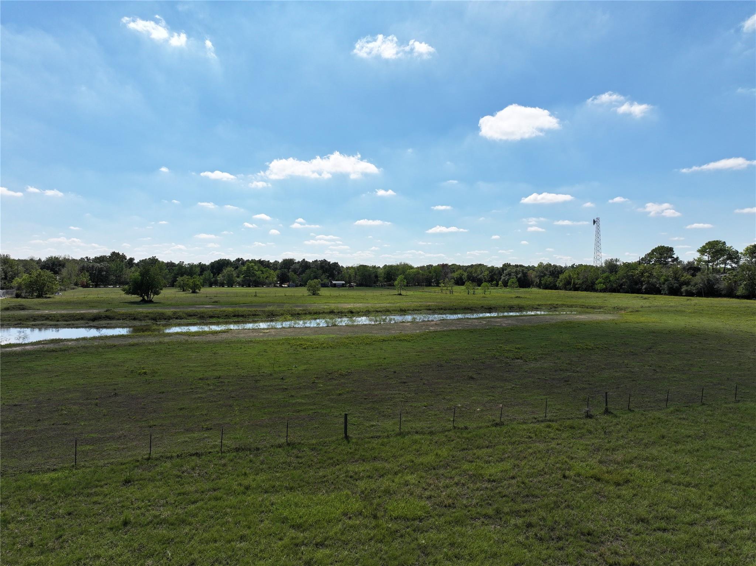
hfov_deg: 71.6
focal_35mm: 24
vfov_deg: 56.8
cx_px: 378
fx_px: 524
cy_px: 283
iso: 160
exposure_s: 1/3200
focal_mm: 12.29
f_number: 2.8
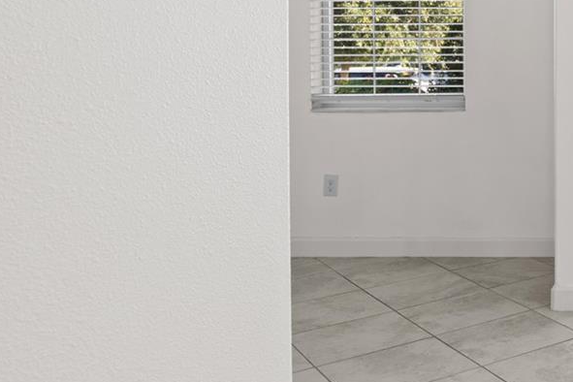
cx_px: 754
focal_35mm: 46
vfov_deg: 28.6
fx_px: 732
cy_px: 76
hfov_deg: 31.9
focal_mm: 17
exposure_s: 1/1.67
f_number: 8
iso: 200
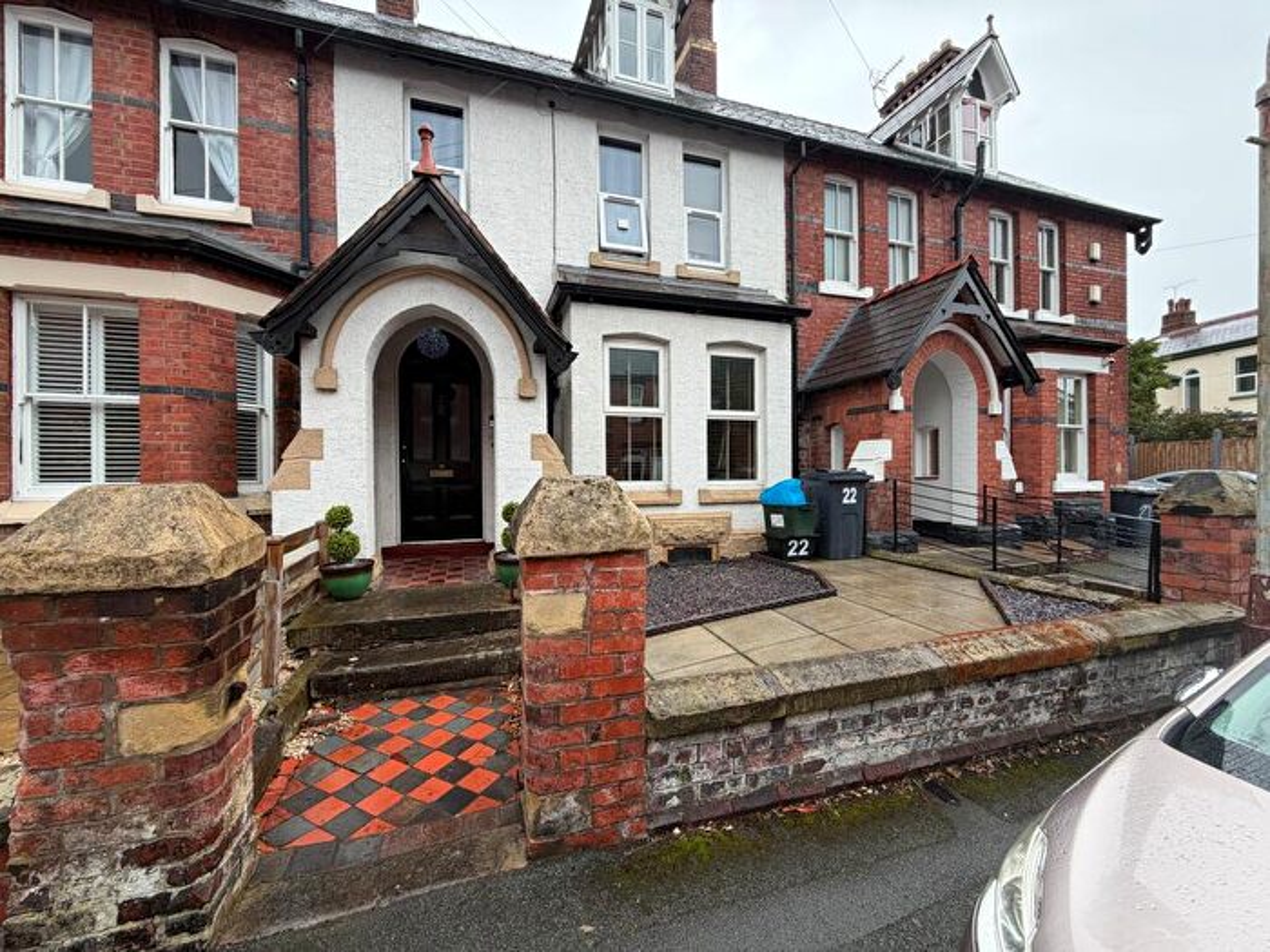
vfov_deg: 85.7
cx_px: 635
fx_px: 514
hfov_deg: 102.1
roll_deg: +1.5
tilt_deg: +0.6
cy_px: 476
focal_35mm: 14
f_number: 2.2
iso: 50
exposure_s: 1/121
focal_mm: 2.22
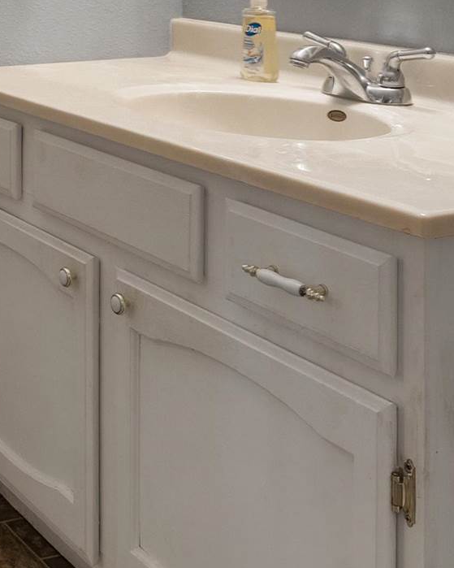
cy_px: -41
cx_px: -168
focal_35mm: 66
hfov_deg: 20.7
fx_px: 1109
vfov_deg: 26.7
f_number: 7.1
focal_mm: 16
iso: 400
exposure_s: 1/1.25
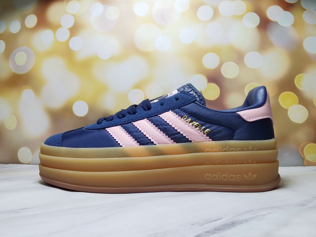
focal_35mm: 27
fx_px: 246
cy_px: 118
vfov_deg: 51.4
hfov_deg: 65.3
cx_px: 158
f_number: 2.2
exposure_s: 1/496
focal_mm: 2.26
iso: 50
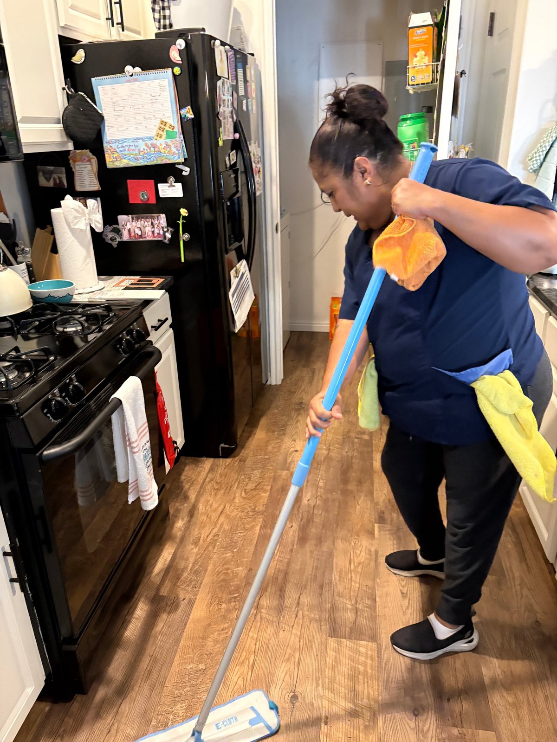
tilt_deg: -23.4
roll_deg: +1.8
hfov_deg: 53.1
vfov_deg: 67.3
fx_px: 558
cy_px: 371
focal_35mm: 26
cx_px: 278
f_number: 1.6
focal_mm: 5.96
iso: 500
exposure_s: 1/30
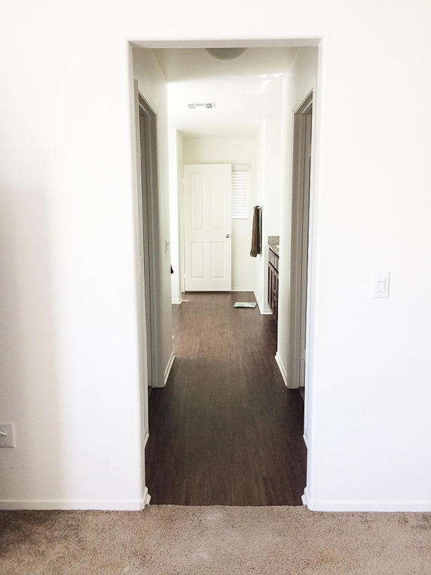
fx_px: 482
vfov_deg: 61.7
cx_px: 216
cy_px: 288
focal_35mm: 29
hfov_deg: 48.2
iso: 40
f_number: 2.2
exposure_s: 1/30
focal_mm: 4.15
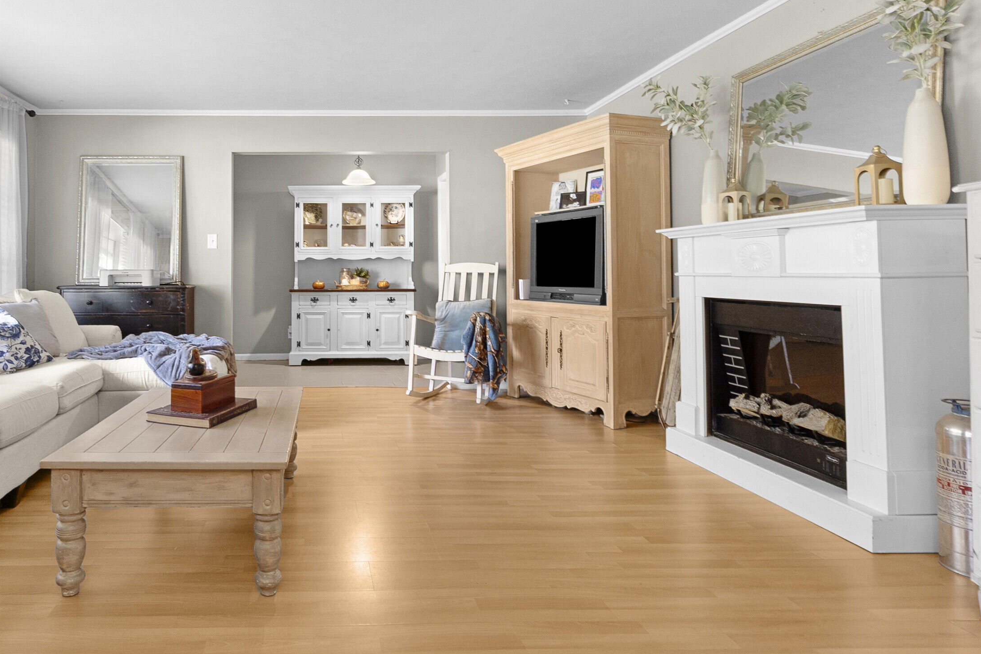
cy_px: 249
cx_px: 334
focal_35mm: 21
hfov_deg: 78.8
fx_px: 572
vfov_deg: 58.8
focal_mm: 10
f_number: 10
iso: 100
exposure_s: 1.6
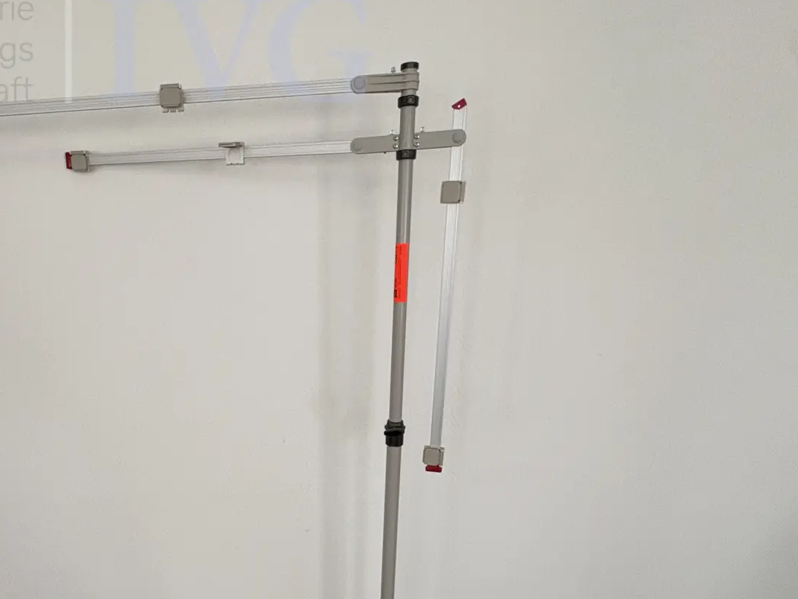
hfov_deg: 67.5
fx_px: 576
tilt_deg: -18.1
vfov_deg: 53.3
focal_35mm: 25
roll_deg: +2.3
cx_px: 268
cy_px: 421
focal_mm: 2.22
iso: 250
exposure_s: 1/72
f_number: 2.2
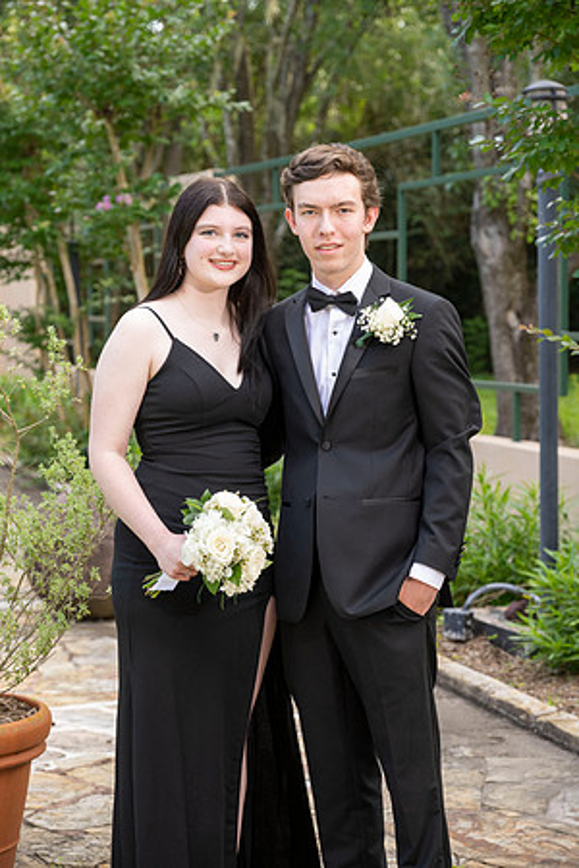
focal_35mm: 78
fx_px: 1882
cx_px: 290
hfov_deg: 17.5
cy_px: 434
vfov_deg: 26.0
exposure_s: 1/200
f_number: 5
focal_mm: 78
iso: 500
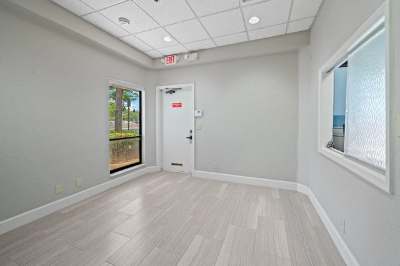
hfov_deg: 104.3
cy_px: 133
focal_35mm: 14
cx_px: 200
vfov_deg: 81.1
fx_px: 155
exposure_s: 1/2.5
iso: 200
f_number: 8
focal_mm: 14
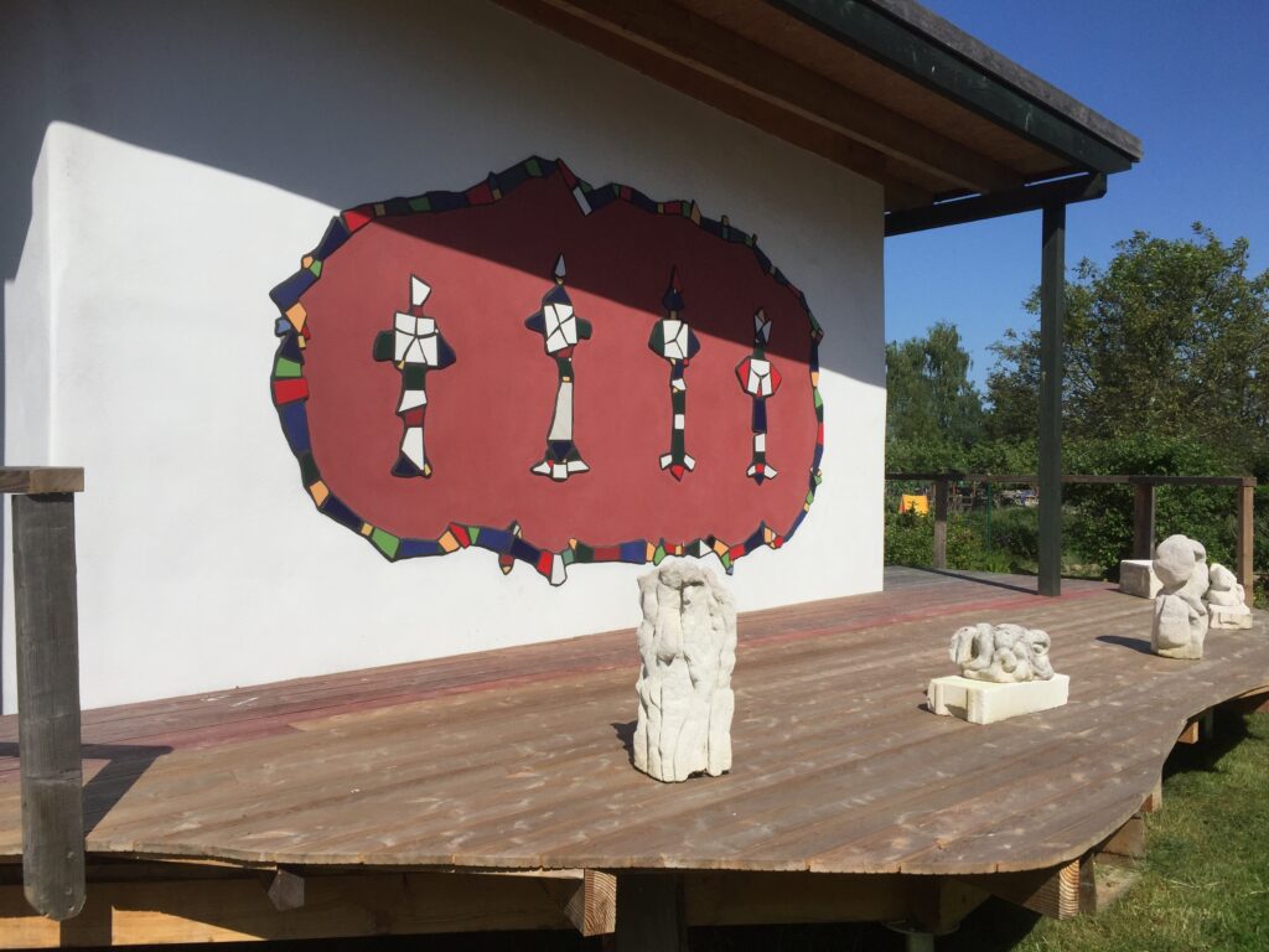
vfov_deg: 48.2
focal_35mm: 29
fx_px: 1063
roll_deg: -2.2
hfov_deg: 61.7
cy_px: 476
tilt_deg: -0.1
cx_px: 634
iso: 32
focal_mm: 4.15
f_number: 2.2
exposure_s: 1/4950
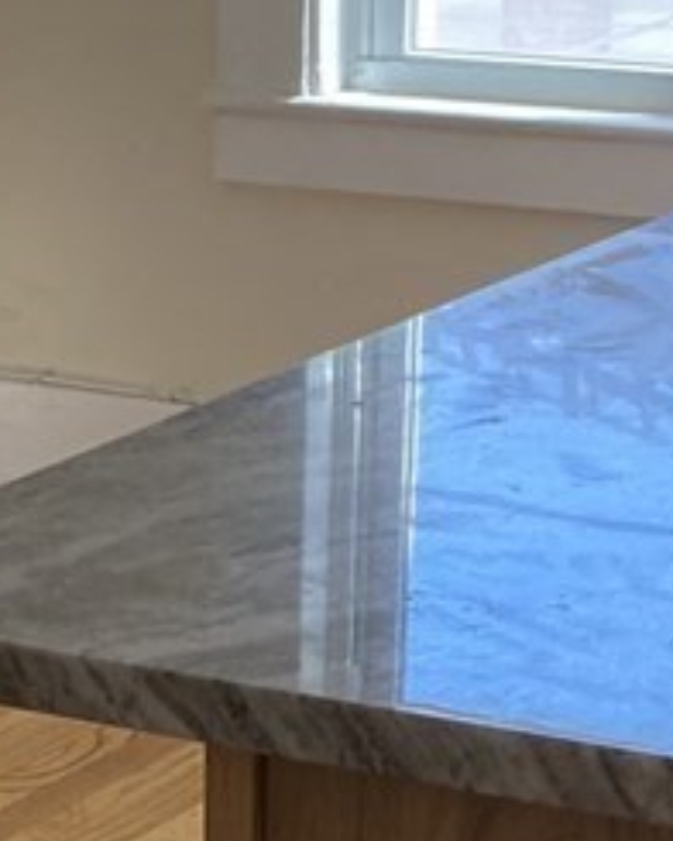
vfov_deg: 11.8
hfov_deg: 9.6
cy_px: 1040
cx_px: -155
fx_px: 3959
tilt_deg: -21.2
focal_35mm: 159
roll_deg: +0.6
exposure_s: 1/121
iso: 64
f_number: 1.8
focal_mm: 4.25
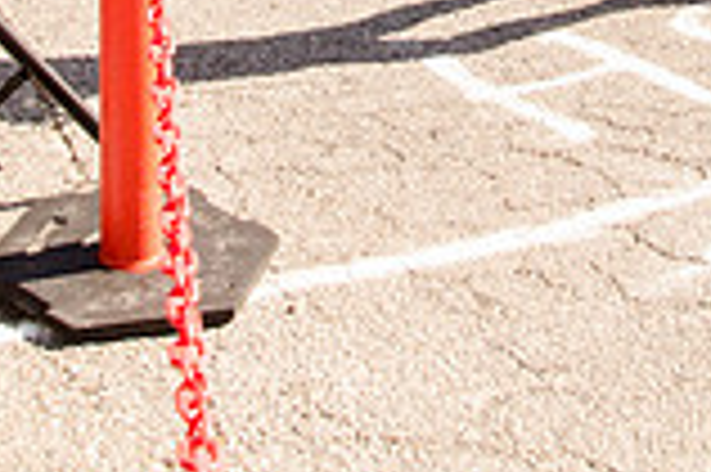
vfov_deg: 13.9
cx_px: 576
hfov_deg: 22.8
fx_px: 1736
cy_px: -360
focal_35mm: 88
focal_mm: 16
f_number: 5.6
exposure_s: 1/1600
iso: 640
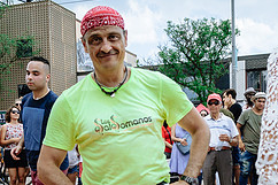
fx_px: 471
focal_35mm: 61
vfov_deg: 21.6
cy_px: 174
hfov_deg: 32.8
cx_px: 168
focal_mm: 17
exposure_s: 1/1250
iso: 100
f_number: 4
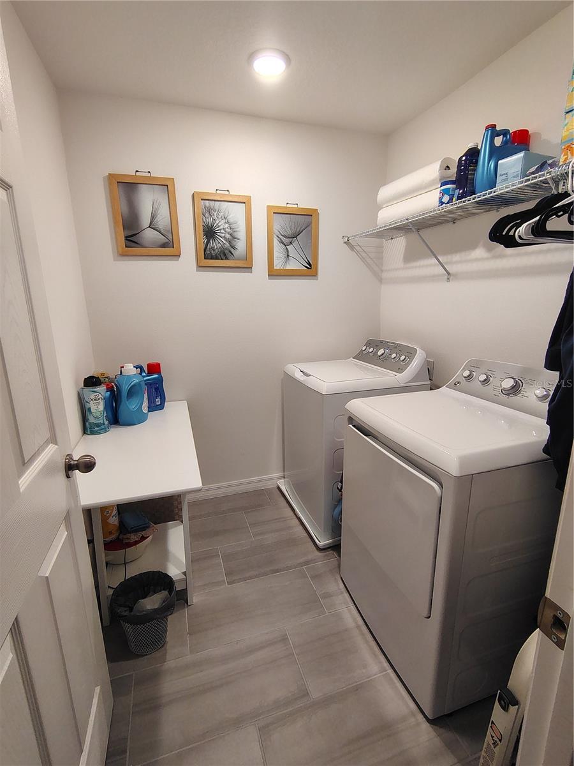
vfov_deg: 94.5
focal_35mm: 16
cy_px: 383
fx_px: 354
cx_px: 287
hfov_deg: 78.1
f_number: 2.2
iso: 366
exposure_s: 1/60
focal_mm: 2.13
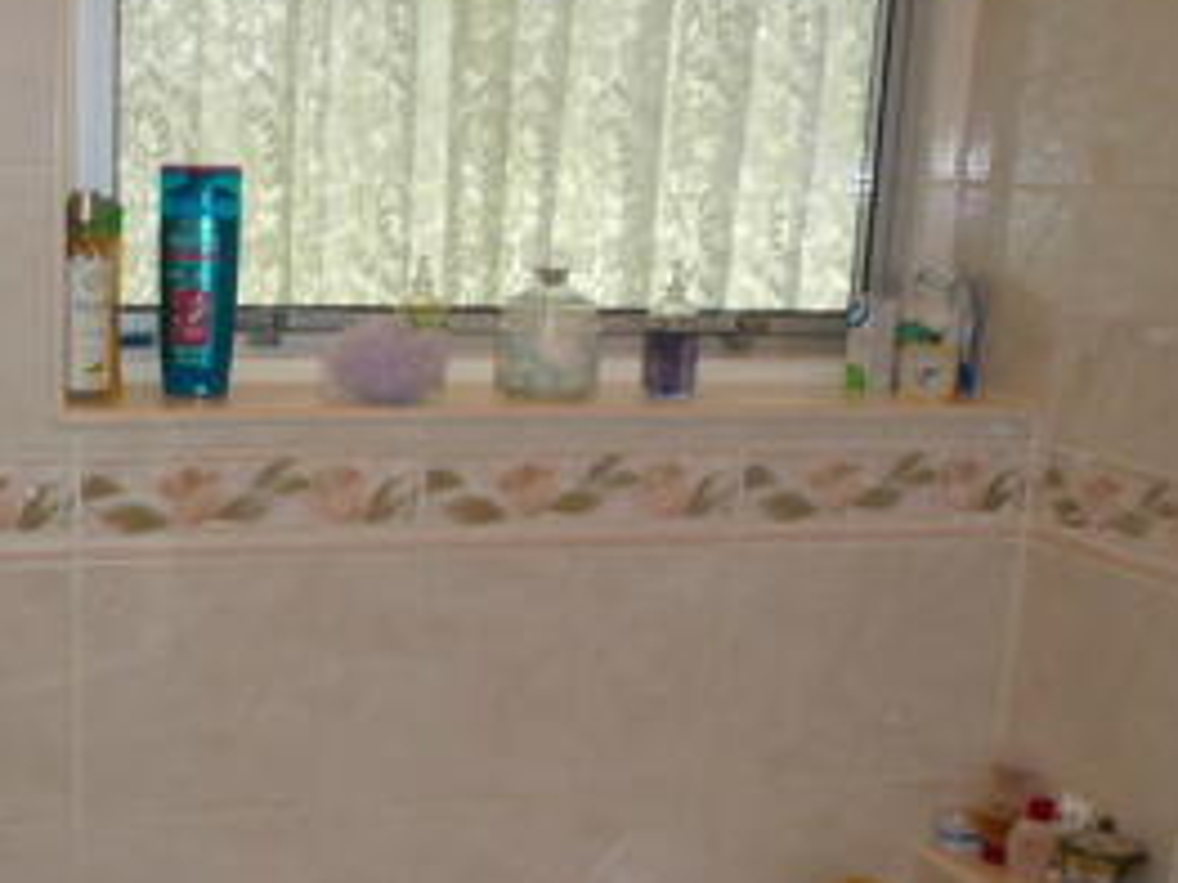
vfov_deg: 22.7
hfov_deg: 30.4
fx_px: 2109
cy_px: 876
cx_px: 217
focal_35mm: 62
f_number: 2.8
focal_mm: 4.6
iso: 100
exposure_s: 1/30
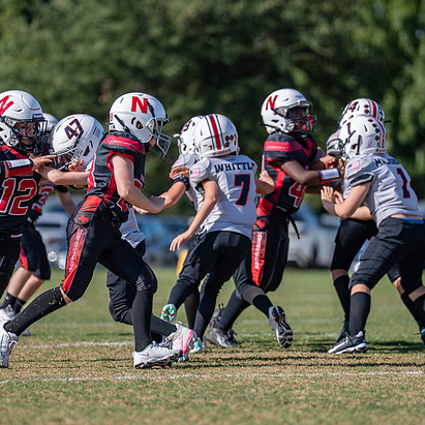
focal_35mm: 354
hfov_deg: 4.9
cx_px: 204
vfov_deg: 4.9
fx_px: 4917
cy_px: 219
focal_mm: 200
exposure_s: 1/1600
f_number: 2.8
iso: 100
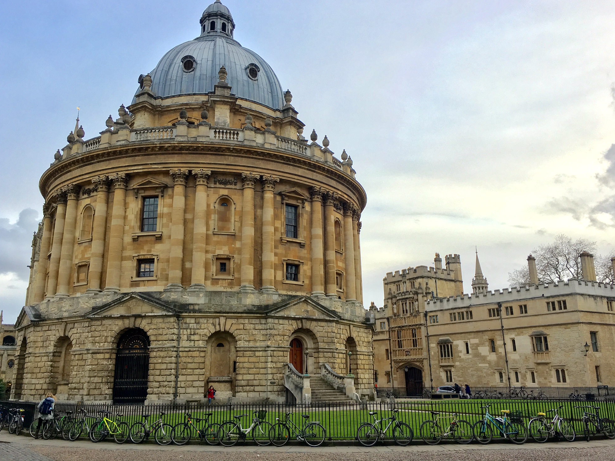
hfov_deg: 60.0
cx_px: 299
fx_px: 533
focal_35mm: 30
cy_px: 224
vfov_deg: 46.8
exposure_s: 1/242
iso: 25
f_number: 2.2
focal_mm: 4.15
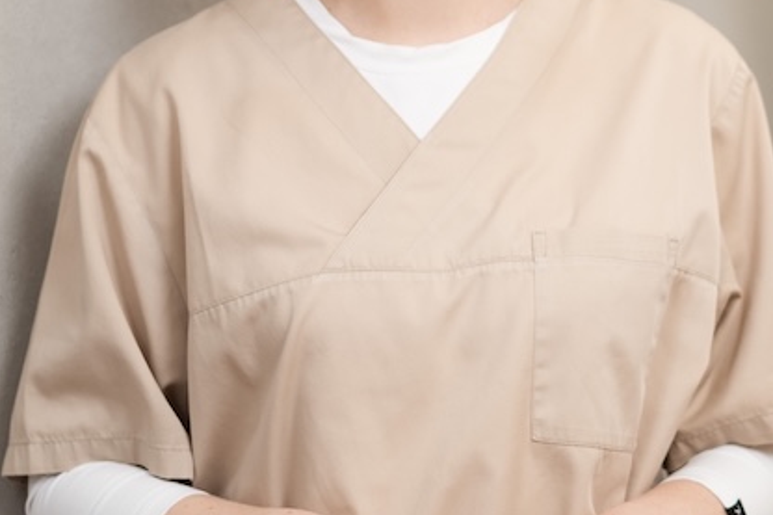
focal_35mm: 202
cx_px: 483
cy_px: 98
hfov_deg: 10.2
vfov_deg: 6.8
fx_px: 4335
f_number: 1.2
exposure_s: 1/400
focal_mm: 56
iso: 160
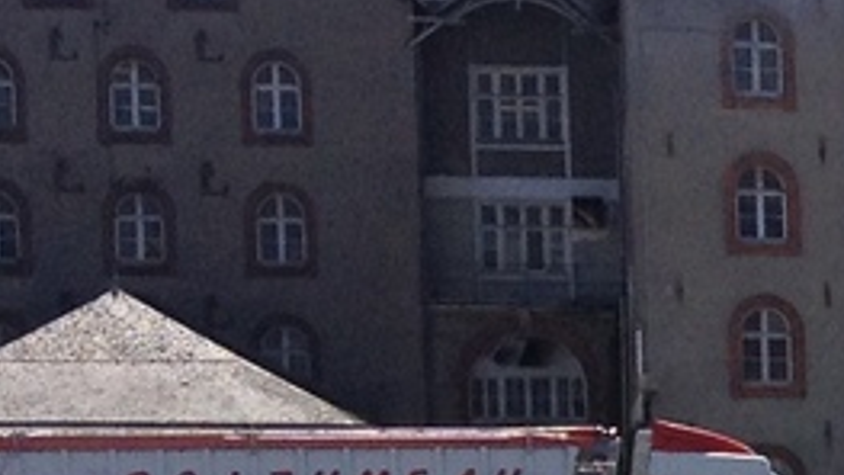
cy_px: 886
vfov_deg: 5.2
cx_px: 1874
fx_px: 5193
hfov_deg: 8.6
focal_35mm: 232
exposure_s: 1/2208
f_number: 2.4
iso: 50
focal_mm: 4.28
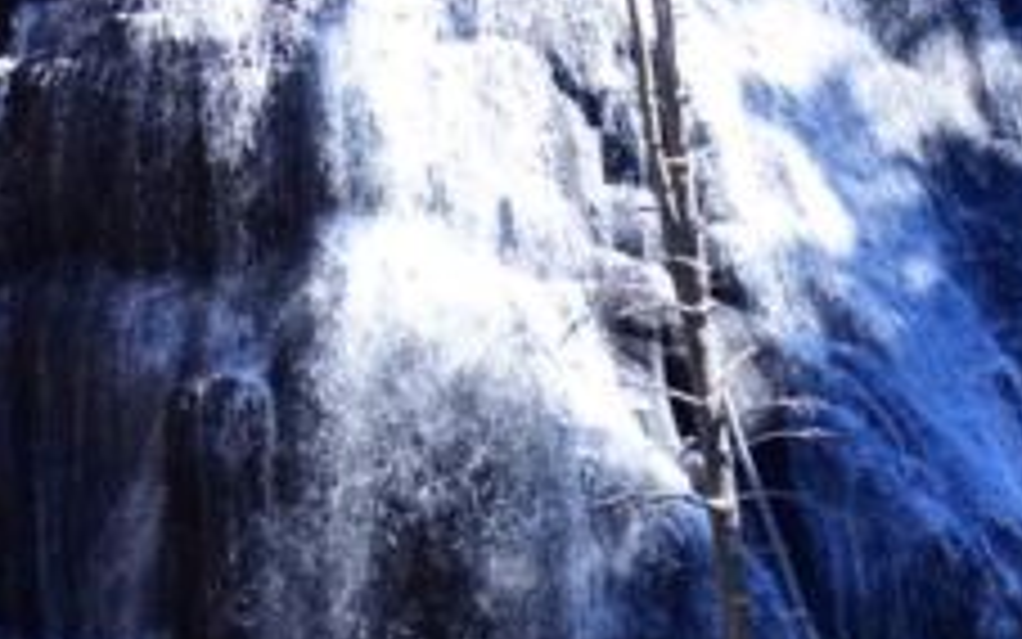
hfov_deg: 5.4
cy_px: 245
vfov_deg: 3.4
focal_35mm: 387
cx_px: 711
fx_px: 10782
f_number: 5.3
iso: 200
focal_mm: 90
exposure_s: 1/500
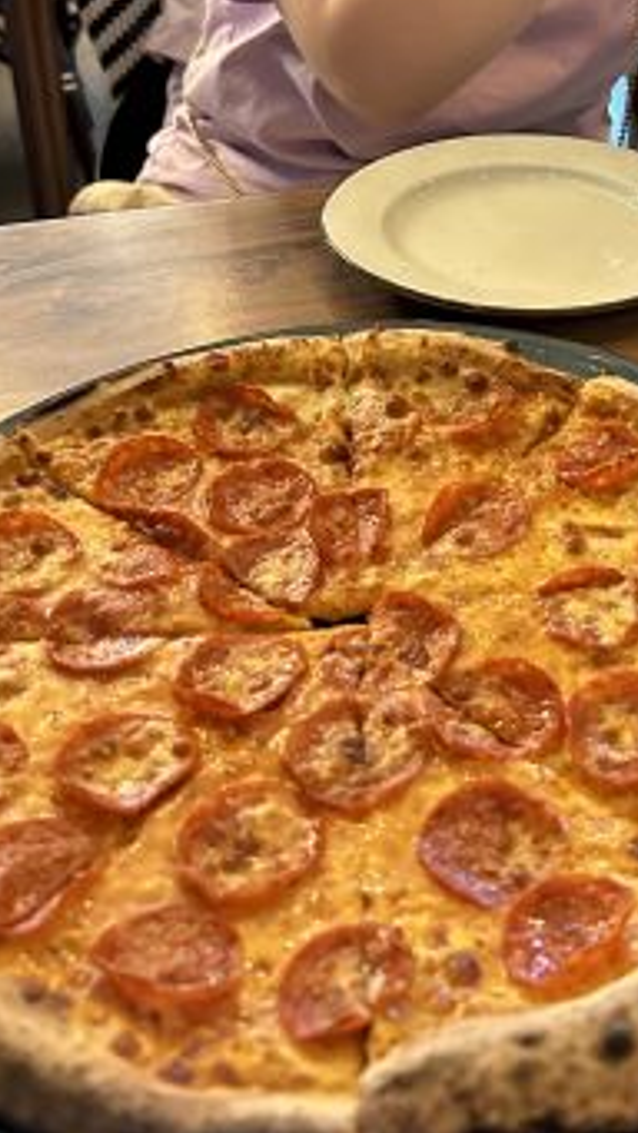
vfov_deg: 42.5
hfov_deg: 25.3
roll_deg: -4.3
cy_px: 219
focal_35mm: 46
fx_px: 1382
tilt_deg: -27.1
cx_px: 548
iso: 800
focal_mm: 6.86
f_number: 1.78
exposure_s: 1/50
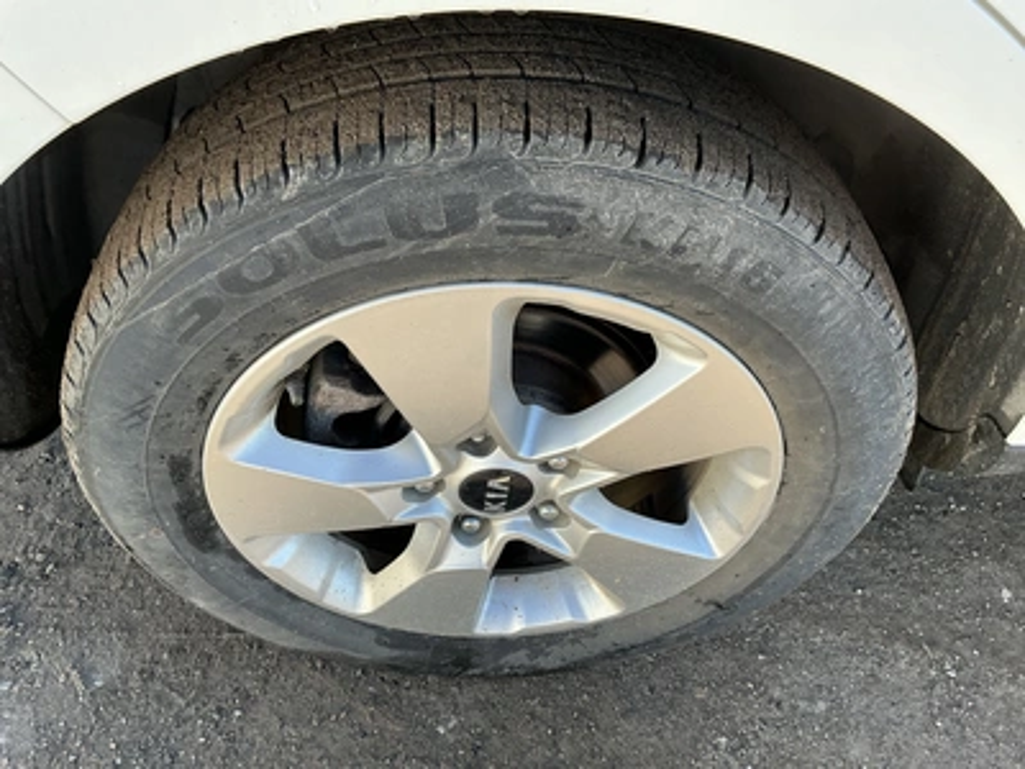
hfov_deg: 63.4
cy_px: 384
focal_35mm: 28
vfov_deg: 49.7
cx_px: 512
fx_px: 829
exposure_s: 1/241
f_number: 1.8
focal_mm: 3
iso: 20
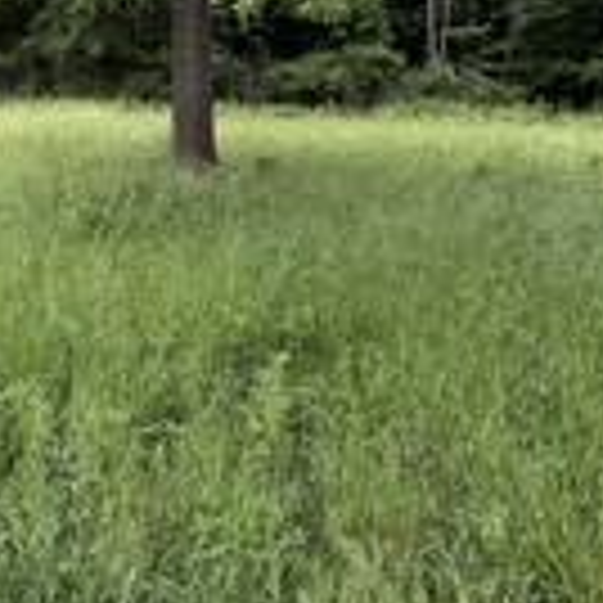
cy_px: 76
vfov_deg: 41.8
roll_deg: -1.0
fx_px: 729
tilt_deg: +1.8
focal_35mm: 37
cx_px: -86
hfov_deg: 36.7
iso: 40
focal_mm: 2.22
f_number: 2.2
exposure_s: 1/223
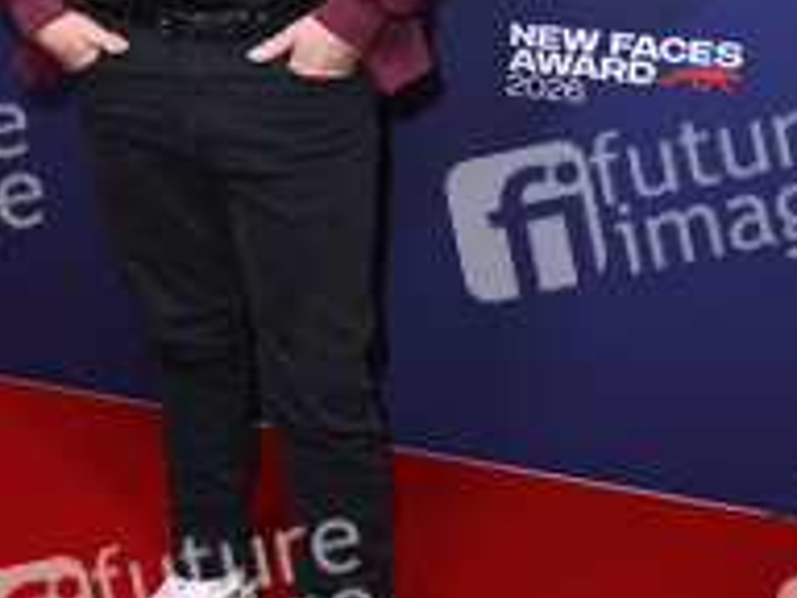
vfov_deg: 20.3
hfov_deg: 27.6
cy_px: -4
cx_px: 282
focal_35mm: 70
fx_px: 1612
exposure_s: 1/250
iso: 1000
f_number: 5.6
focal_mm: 35
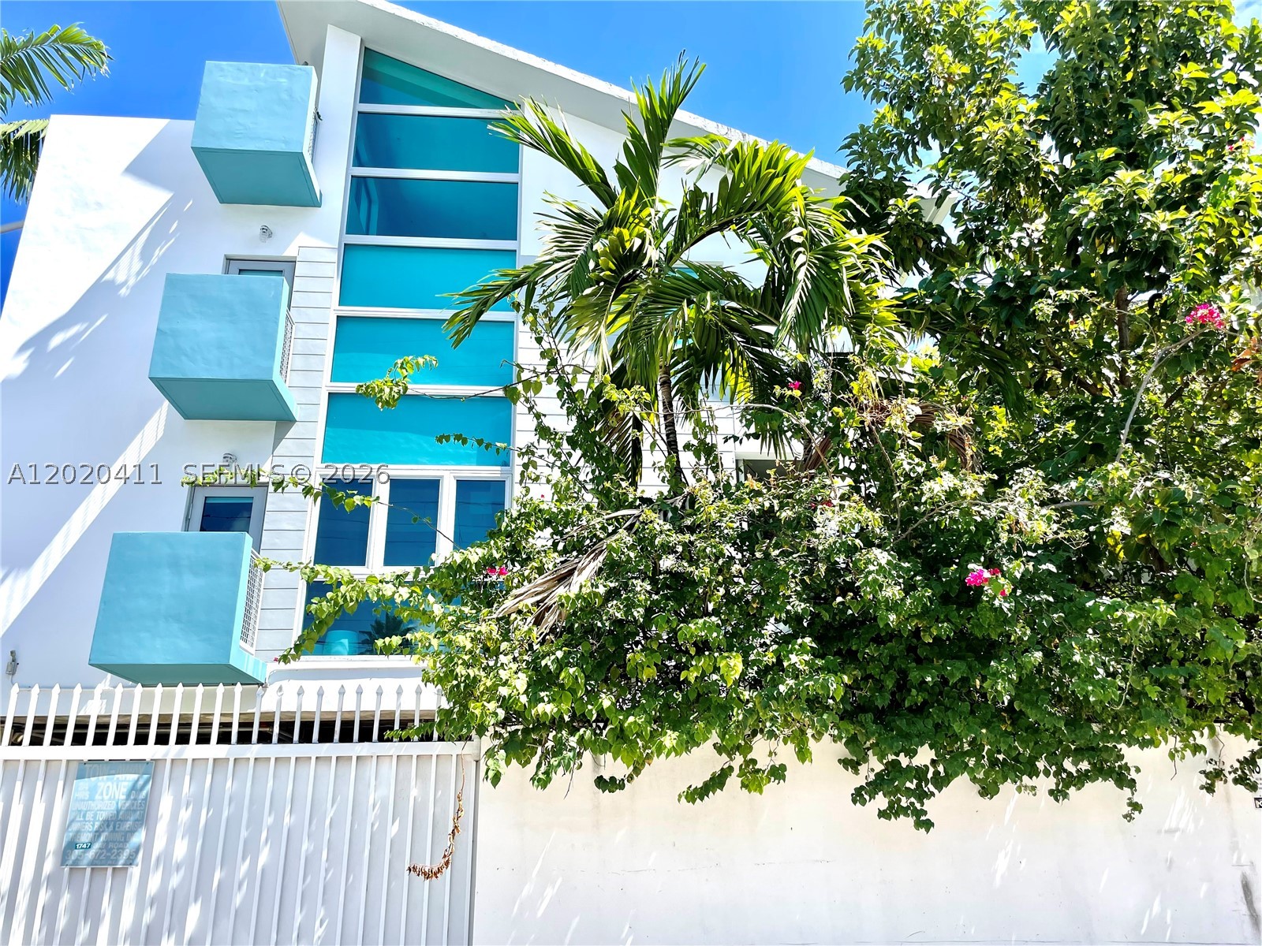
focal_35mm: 26
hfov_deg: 67.3
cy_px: 473
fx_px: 948
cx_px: 631
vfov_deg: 53.1
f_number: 1.6
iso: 32
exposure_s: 1/2053
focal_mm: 4.2
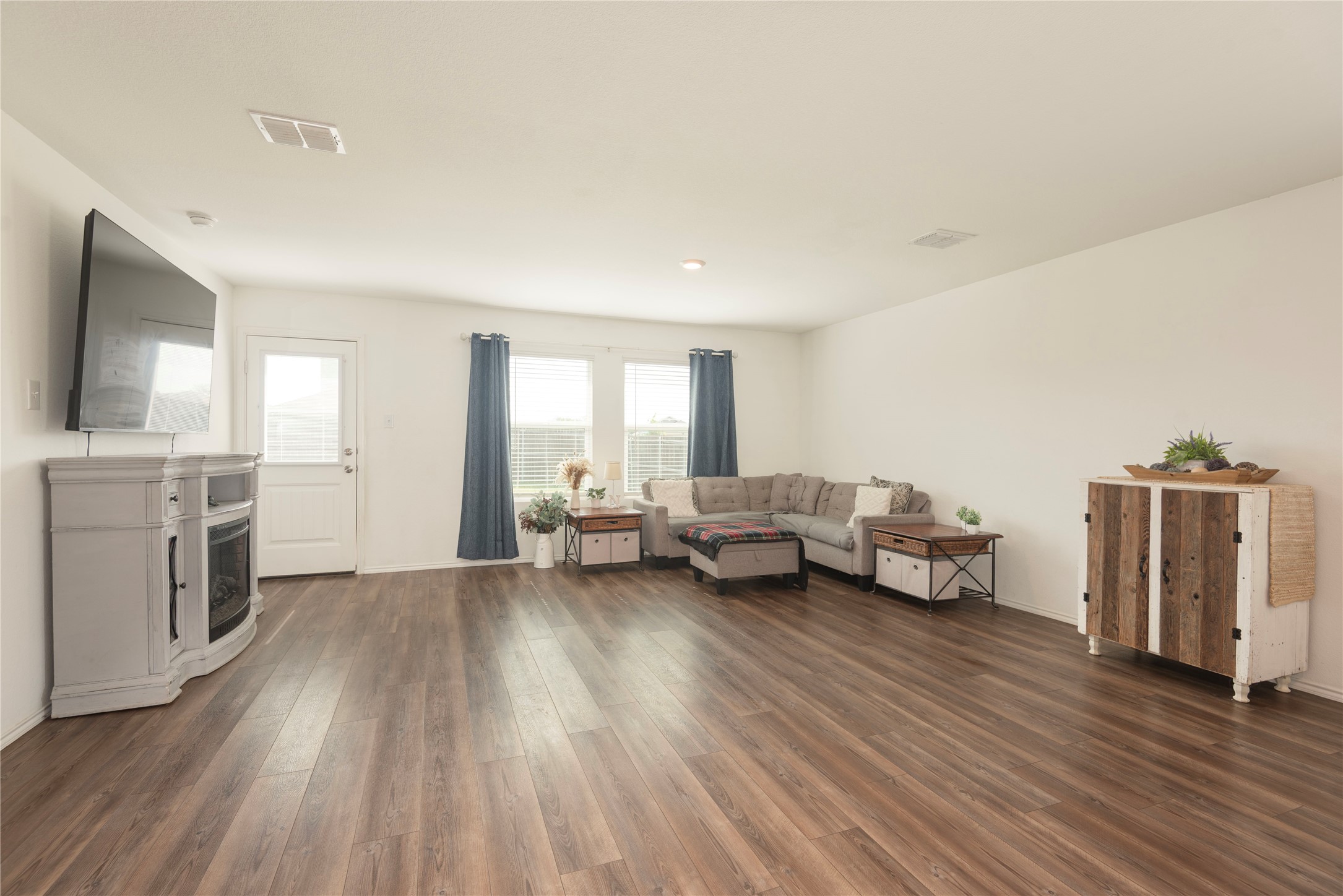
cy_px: 448
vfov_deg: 73.8
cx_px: 672
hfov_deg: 96.7
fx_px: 597
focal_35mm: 16
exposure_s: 1/8
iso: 100
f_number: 7.1
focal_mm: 16
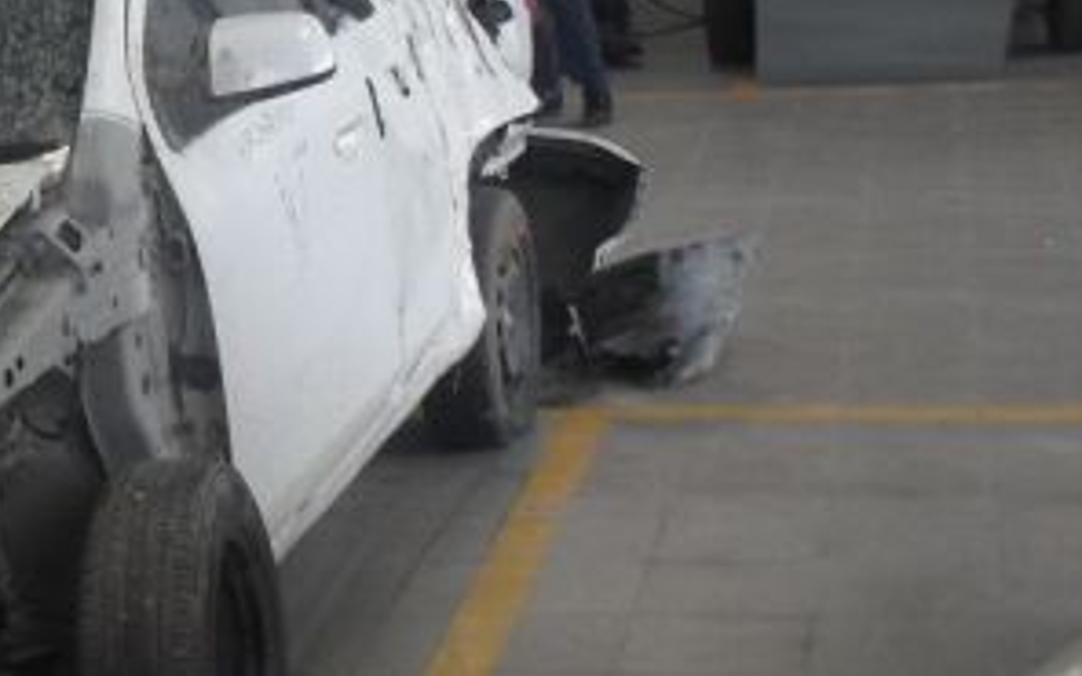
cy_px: 512
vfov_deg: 14.9
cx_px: -77
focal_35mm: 87
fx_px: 2565
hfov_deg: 22.6
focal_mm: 6.3
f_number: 2.8
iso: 80
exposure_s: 1/45
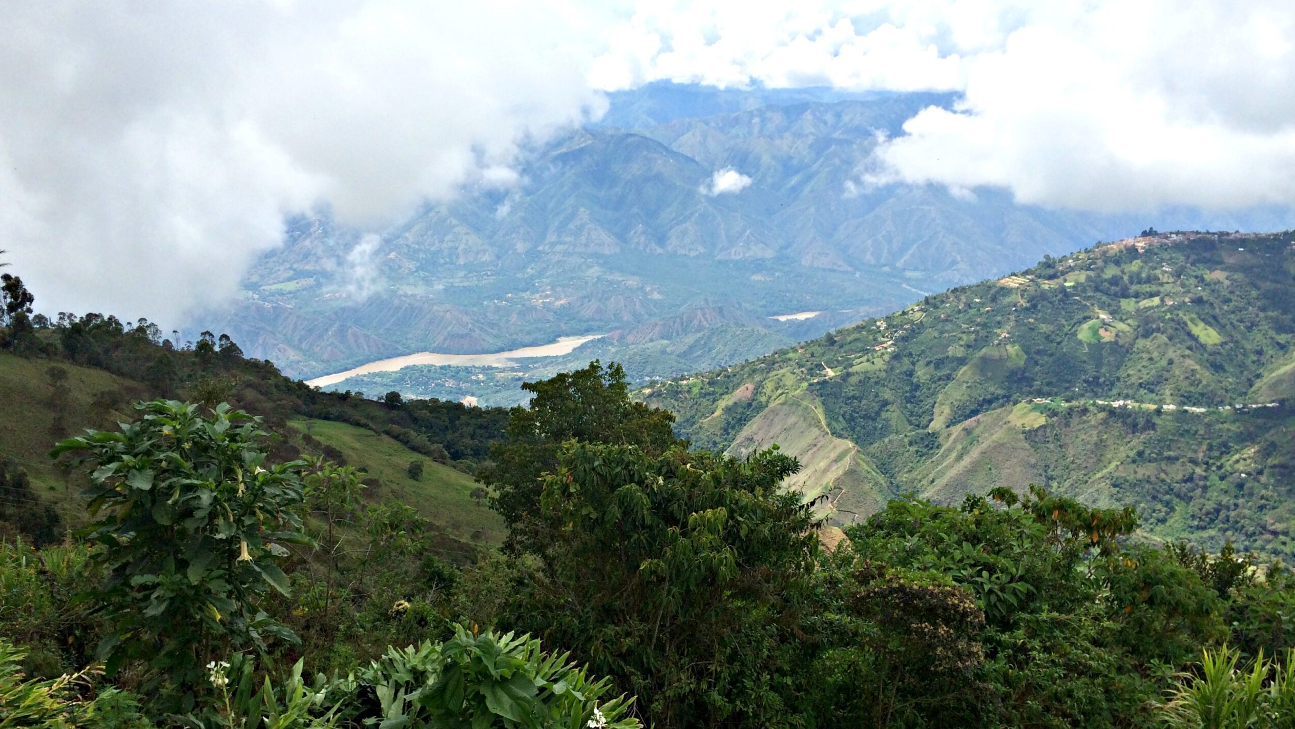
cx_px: 650
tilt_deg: -19.7
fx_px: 1099
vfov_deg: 36.4
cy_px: 462
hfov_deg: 61.0
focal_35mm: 32
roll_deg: +0.7
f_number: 2.2
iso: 32
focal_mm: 4.15
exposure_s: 1/2053
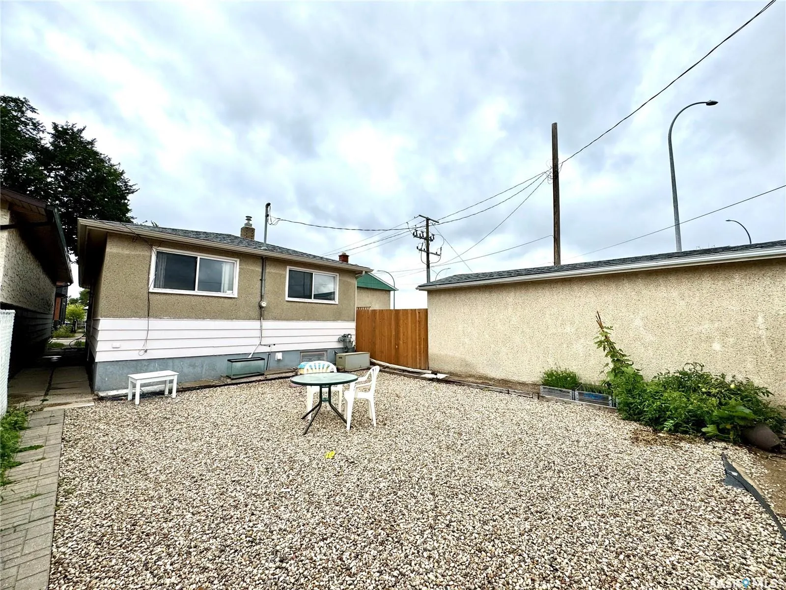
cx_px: 393
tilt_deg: +5.9
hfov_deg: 102.1
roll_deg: -0.3
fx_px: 318
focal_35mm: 14
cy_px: 295
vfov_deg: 85.7
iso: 50
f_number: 2.2
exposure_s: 1/1600
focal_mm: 2.22
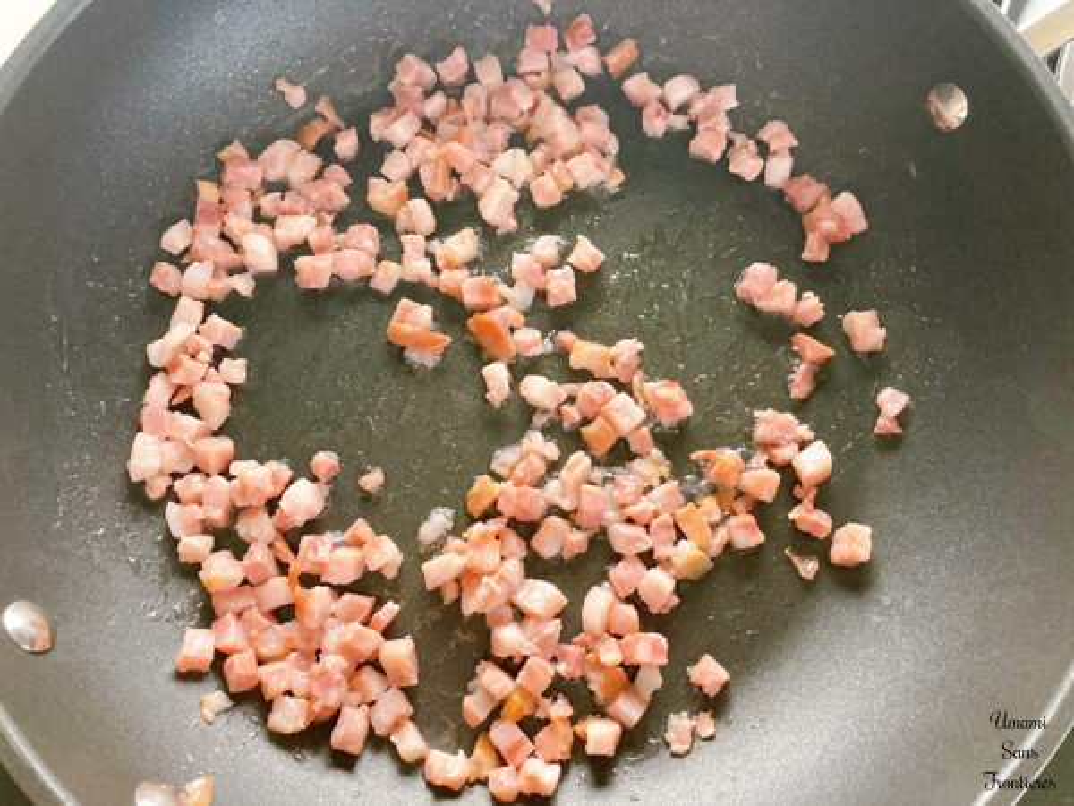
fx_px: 869
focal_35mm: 28
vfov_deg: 49.7
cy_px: 403
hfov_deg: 63.4
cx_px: 537
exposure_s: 1/50
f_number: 1.8
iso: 250
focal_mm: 3.99
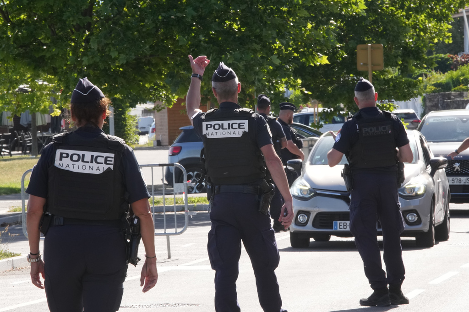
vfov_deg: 4.6
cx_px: 234
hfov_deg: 6.9
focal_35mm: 300
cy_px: 156
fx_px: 3907
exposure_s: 1/100
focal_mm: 200
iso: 800
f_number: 22
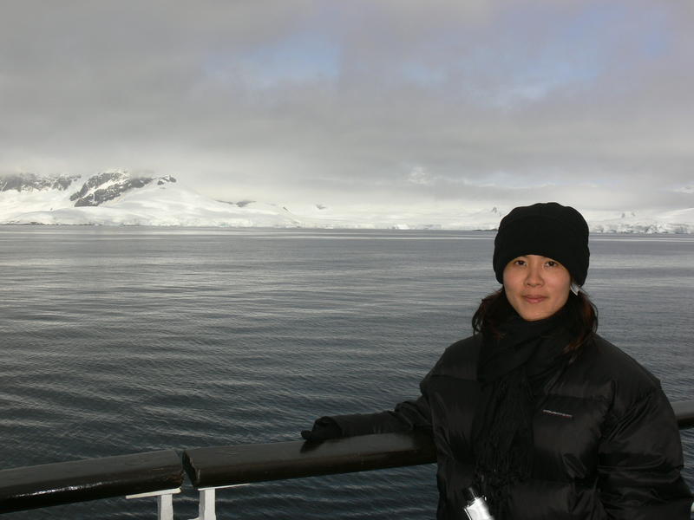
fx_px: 702
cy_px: 260
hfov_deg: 52.6
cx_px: 347
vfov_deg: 40.7
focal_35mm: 35
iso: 80
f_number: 6.3
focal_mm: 7.4
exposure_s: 1/500
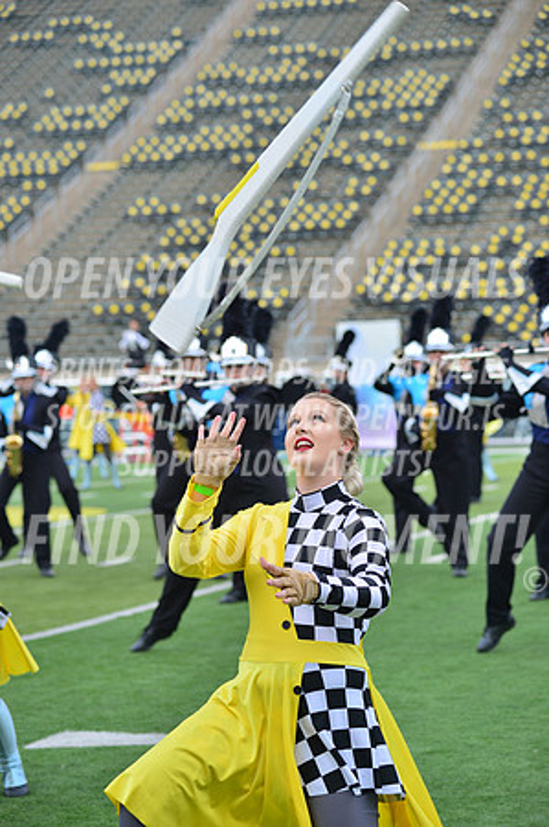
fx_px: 2751
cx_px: 274
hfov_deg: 11.4
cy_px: 414
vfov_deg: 17.1
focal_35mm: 120
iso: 200
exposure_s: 1/800
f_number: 5.6
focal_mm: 120
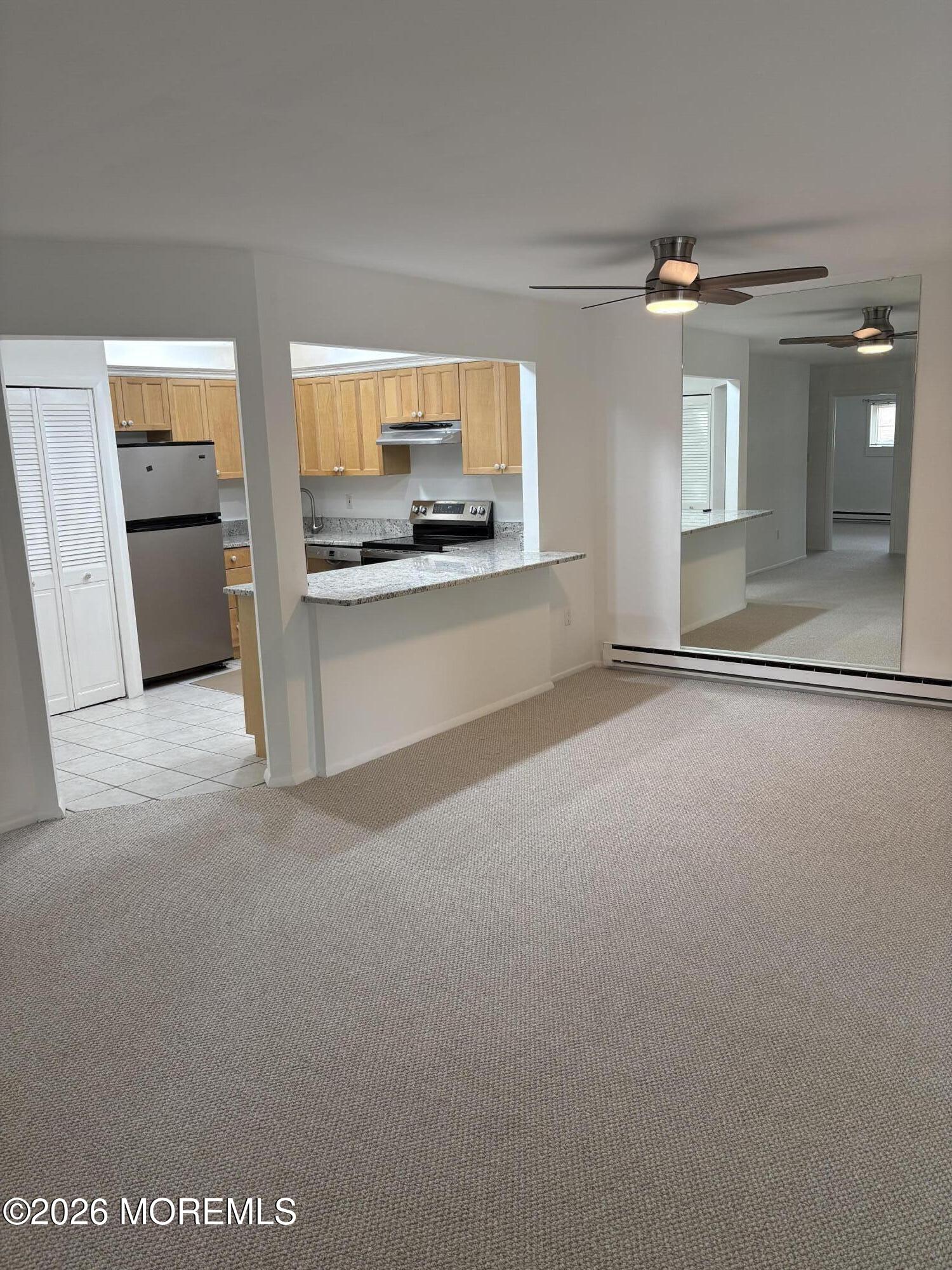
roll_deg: +1.8
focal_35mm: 26
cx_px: 476
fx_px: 953
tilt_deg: -10.5
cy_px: 635
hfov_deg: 53.1
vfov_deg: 67.3
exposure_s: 1/120
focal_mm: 5.96
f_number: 1.6
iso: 125
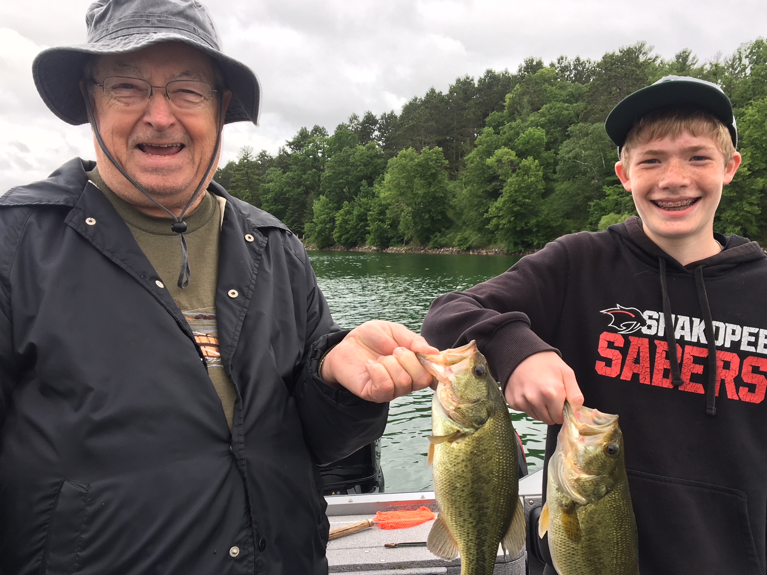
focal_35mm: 34
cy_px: 323
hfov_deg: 53.9
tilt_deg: -5.7
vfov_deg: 41.7
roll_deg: +0.4
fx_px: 753
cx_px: 413
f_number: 2.2
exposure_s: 1/427
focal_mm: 4.15
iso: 25
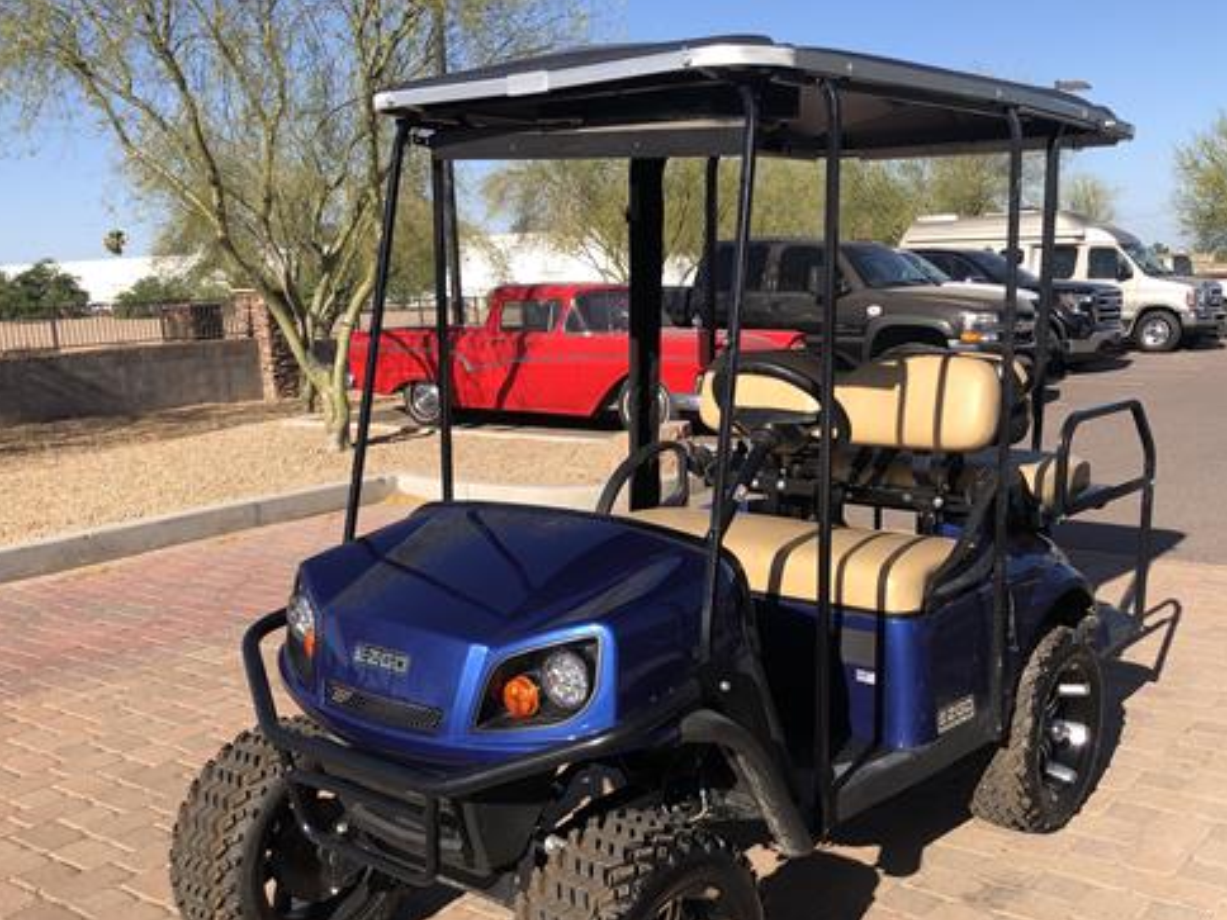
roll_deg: +0.9
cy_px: 565
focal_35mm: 37
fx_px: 1312
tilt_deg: -12.2
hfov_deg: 50.1
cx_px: 669
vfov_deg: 38.5
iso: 20
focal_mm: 3.99
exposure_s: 1/1567
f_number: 1.8
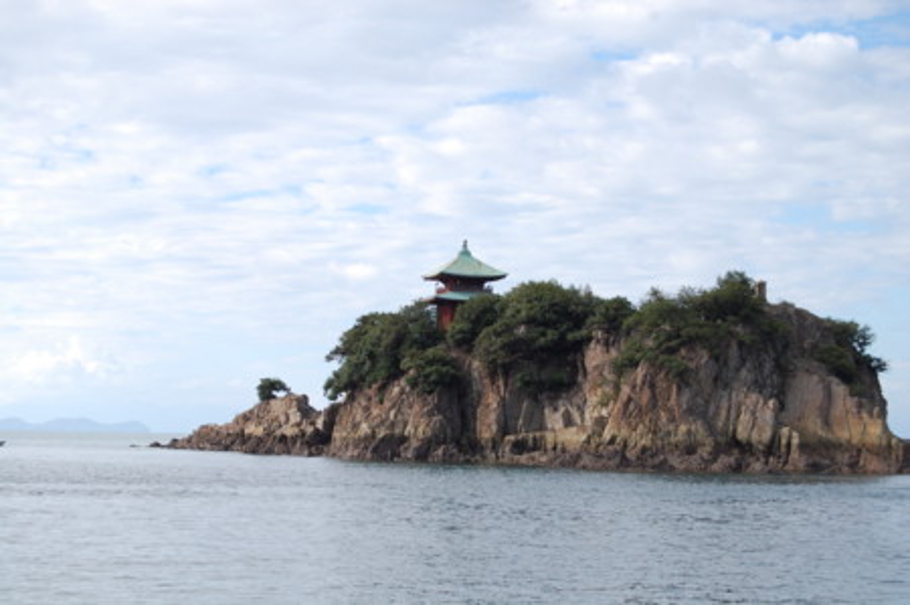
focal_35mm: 78
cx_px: 455
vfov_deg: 17.5
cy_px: 302
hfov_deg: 26.0
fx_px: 1969
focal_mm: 52
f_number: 9
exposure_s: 1/320
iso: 200
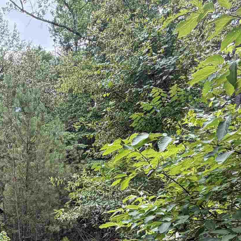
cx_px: -34
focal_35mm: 46
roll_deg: -0.3
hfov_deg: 31.8
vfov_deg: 32.1
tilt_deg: -4.5
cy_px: 270
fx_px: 362
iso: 50
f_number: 2.2
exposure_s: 1/224
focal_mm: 2.22
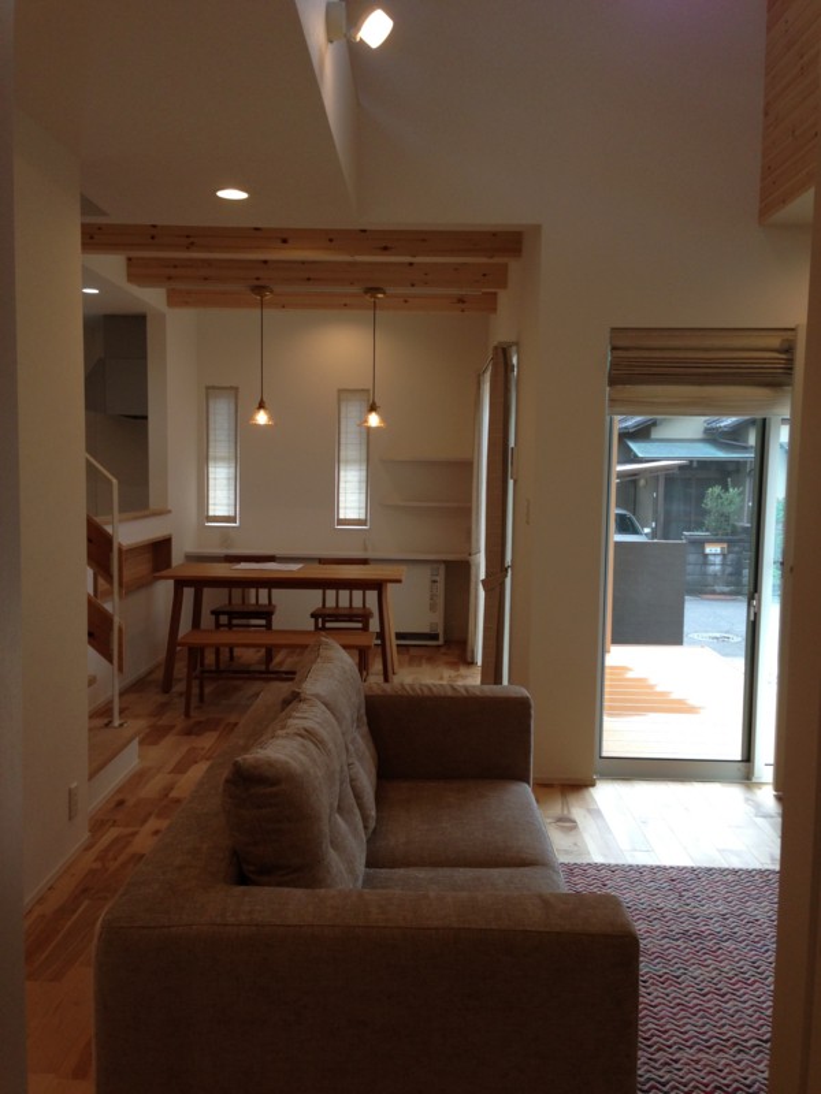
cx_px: 410
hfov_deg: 42.9
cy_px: 547
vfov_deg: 55.4
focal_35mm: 33
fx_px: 1044
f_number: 2.4
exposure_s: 1/120
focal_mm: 4.12
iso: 64
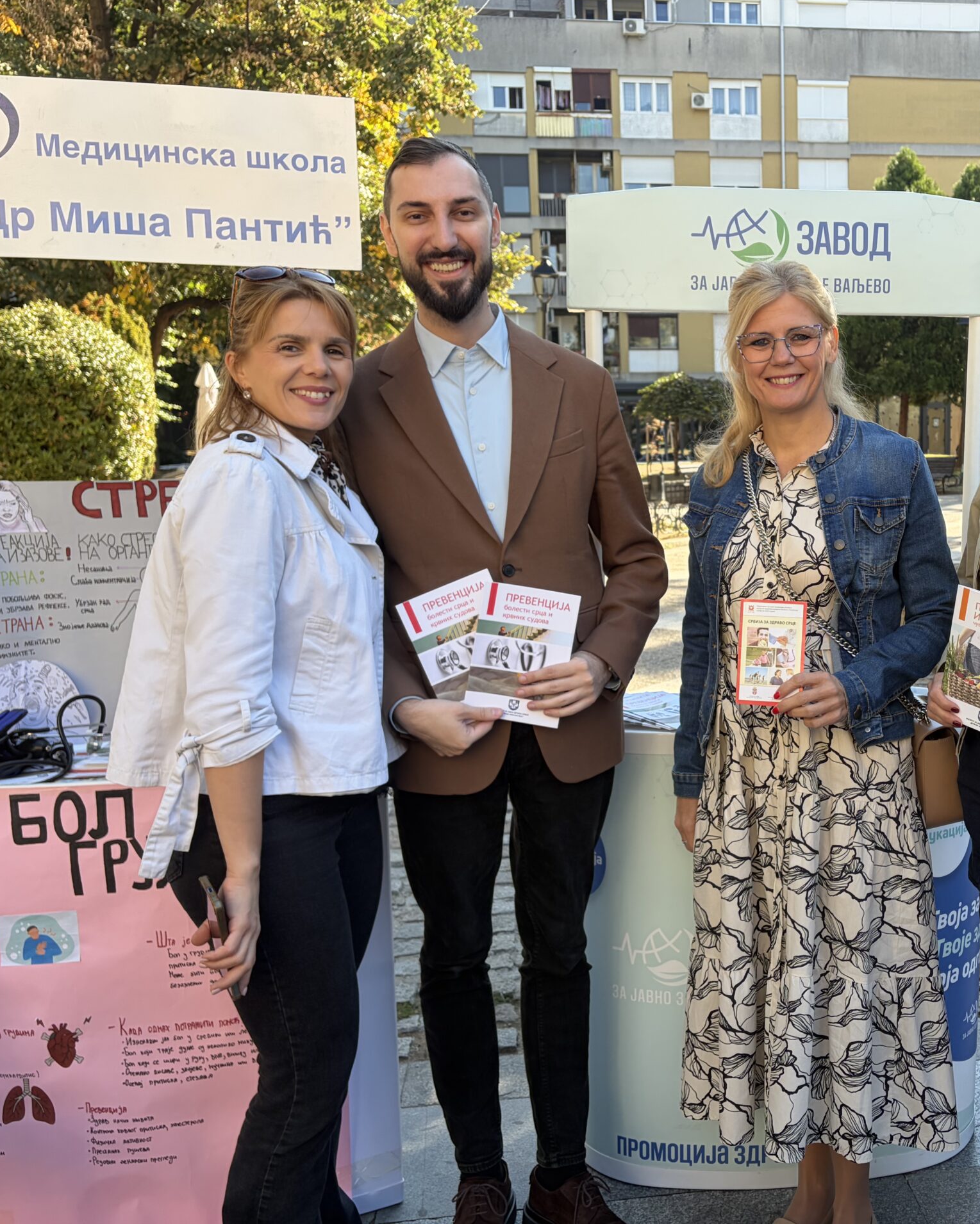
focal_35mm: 34
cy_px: 610
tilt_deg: -7.5
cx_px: 733
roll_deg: +1.4
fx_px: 1233
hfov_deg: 42.1
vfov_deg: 52.8
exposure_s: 1/450
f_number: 1.6
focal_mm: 5.96
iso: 50
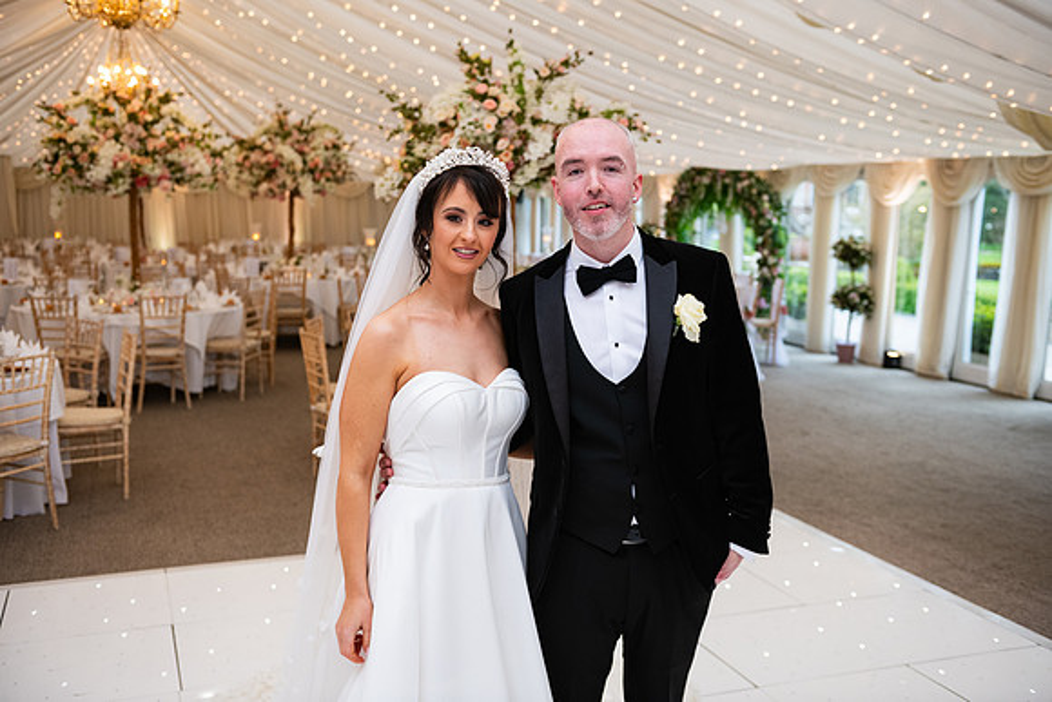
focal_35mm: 38
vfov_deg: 35.1
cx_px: 526
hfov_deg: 50.7
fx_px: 1111
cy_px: 351
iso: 640
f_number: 3.5
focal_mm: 38
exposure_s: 1/160
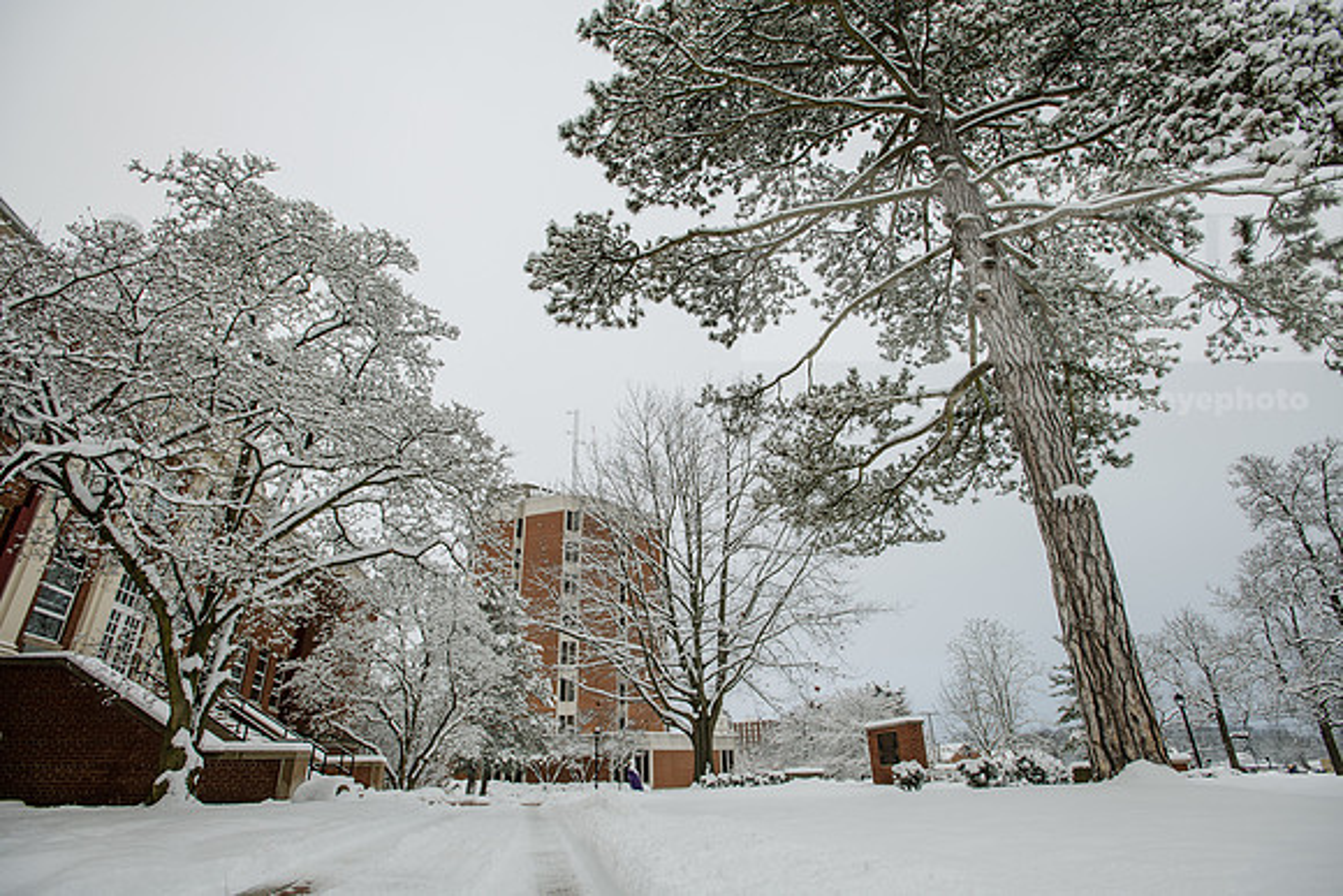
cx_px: 672
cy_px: 448
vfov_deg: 64.6
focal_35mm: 19
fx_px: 709
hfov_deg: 86.9
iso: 160
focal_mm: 19
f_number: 5
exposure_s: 1/320
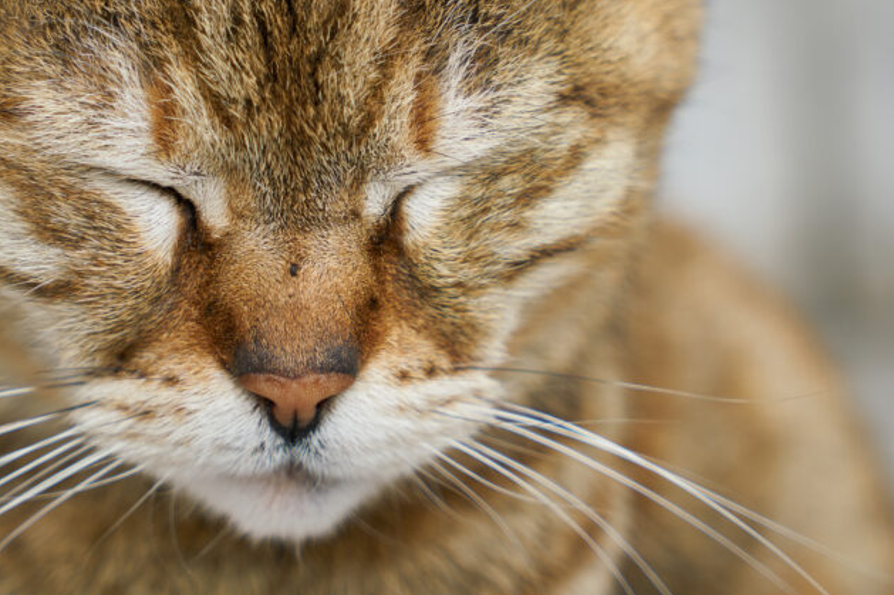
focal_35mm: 114
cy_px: 180
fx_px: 2830
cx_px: 362
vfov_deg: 12.0
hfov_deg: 17.9
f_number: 5.6
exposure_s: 1/400
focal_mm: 70
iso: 200
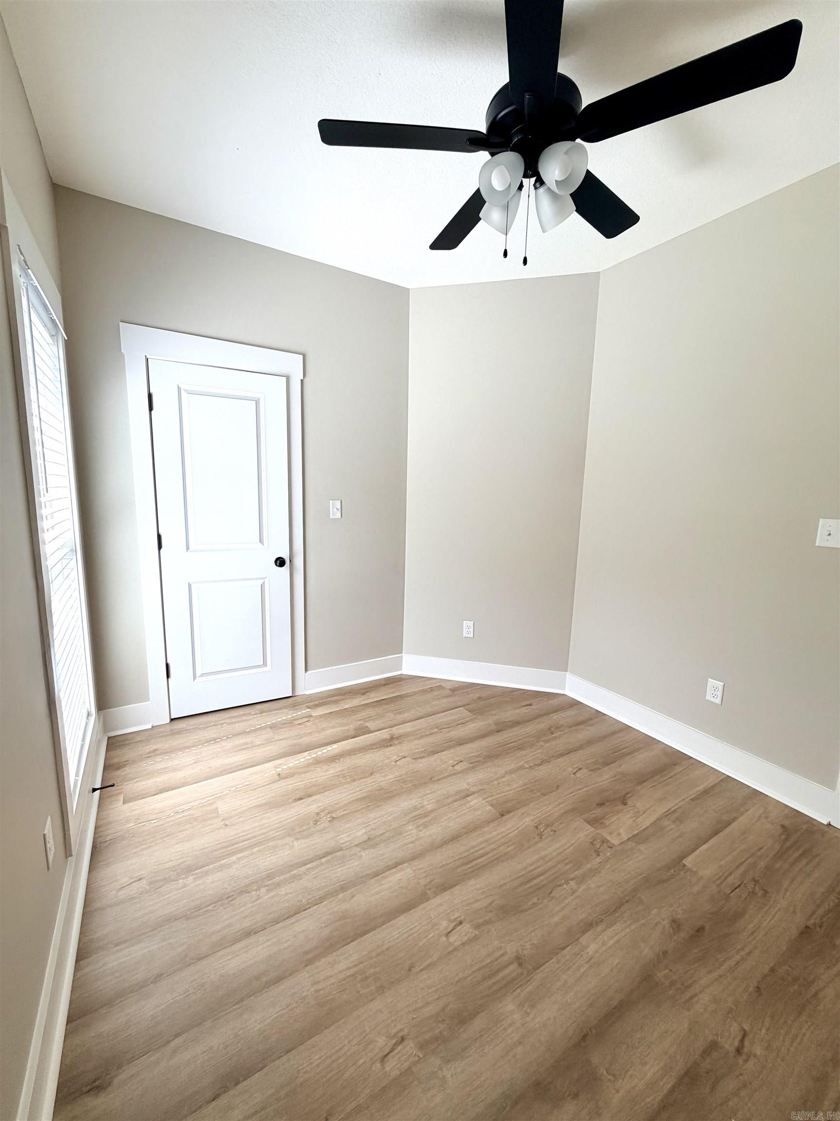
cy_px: 560
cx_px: 420
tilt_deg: -8.0
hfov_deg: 85.7
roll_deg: -0.1
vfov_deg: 102.1
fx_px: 453
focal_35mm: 14
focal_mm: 2.22
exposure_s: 1/121
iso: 64
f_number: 2.2
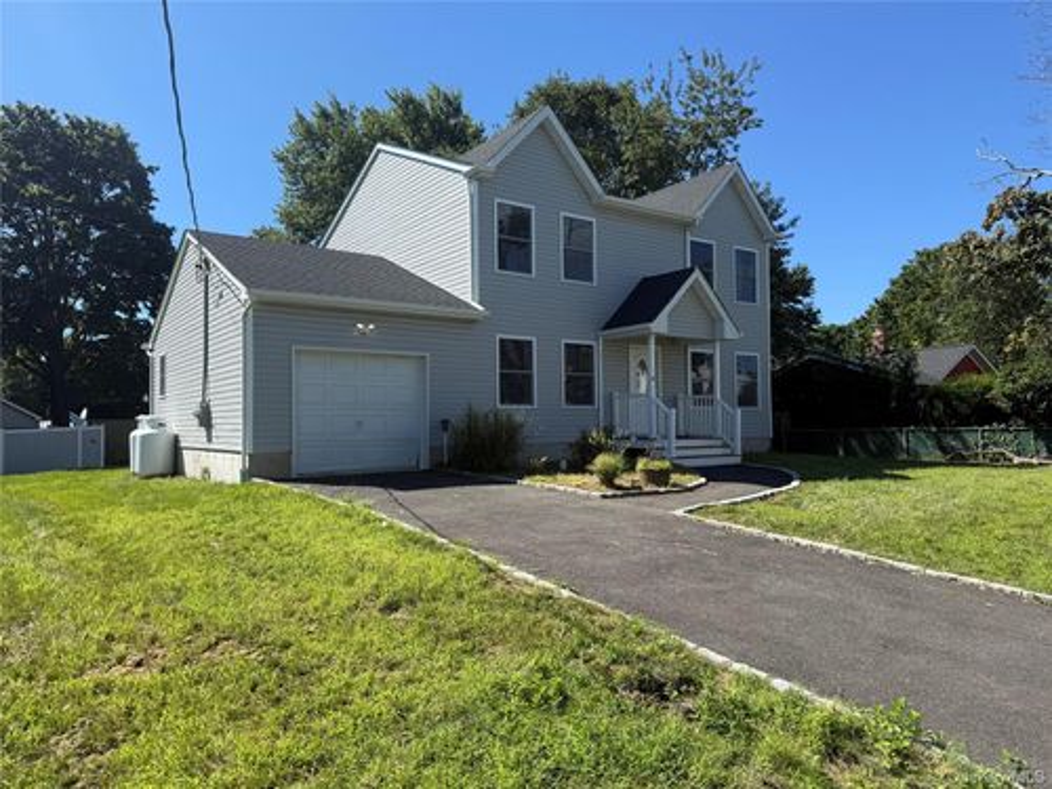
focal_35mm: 24
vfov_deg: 56.8
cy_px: 394
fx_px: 729
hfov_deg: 71.6
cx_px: 526
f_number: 1.78
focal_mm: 6.76
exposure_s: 1/3021
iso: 80
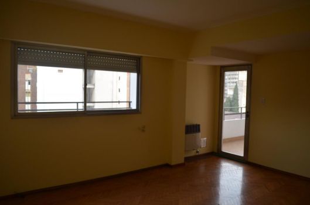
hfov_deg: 67.5
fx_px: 232
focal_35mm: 27
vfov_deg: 47.7
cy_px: 102
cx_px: 155
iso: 400
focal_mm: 18
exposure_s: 1/160
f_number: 3.5
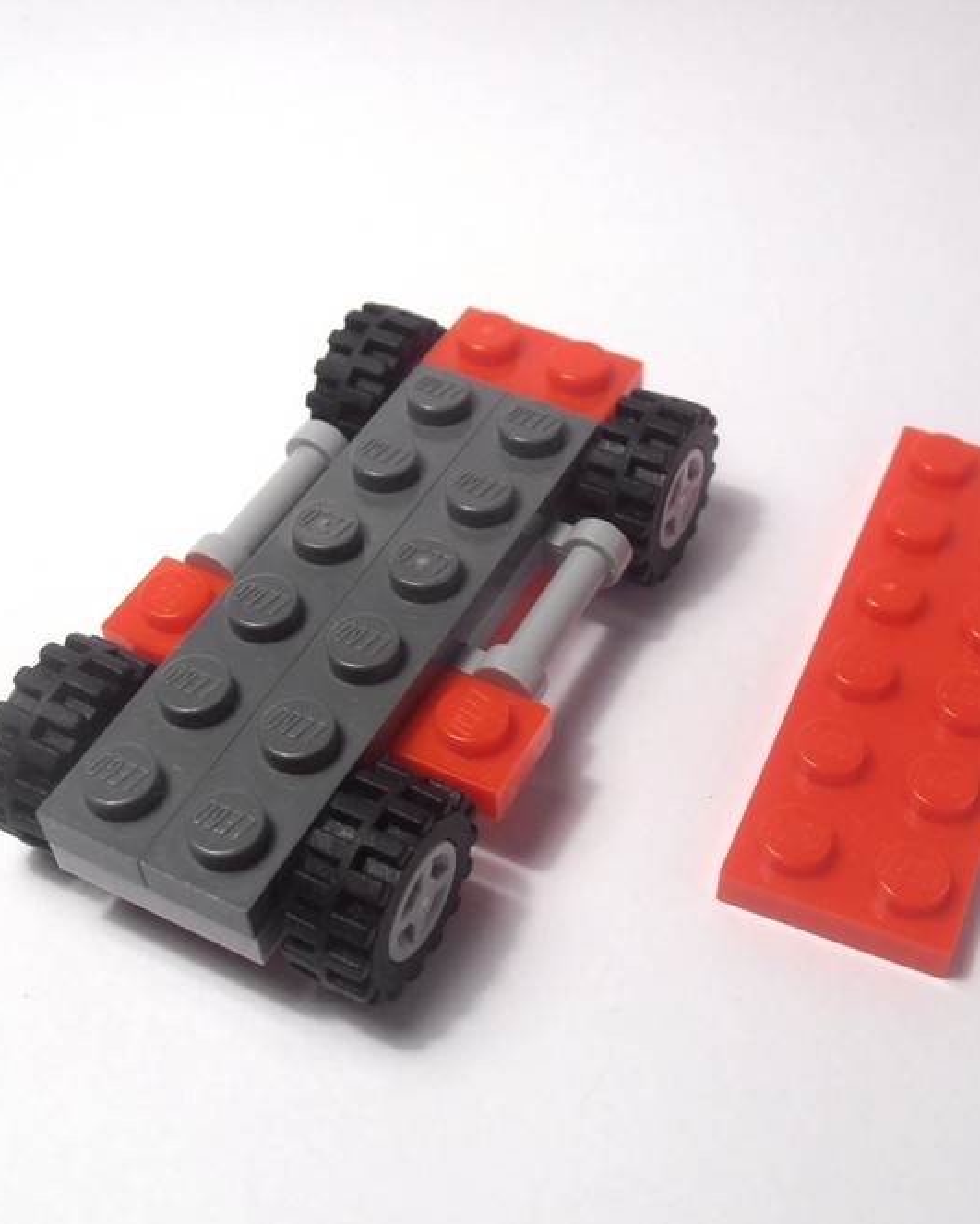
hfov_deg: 30.8
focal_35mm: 49
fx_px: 1775
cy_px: 619
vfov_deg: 38.0
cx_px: 554
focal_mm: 6.61
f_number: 3.9
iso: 80
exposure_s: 1/80
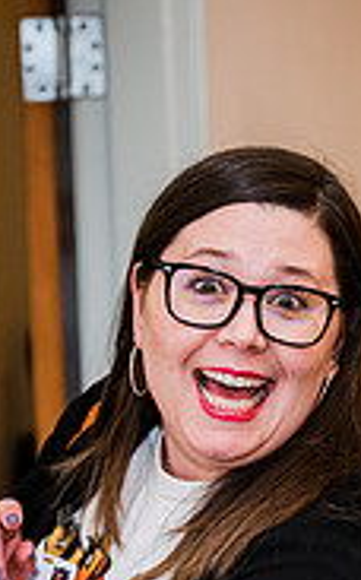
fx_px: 2824
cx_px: 288
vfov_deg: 11.6
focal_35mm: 179
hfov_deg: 7.3
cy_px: 504
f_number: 2.8
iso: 800
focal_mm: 53.1
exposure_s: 1/250
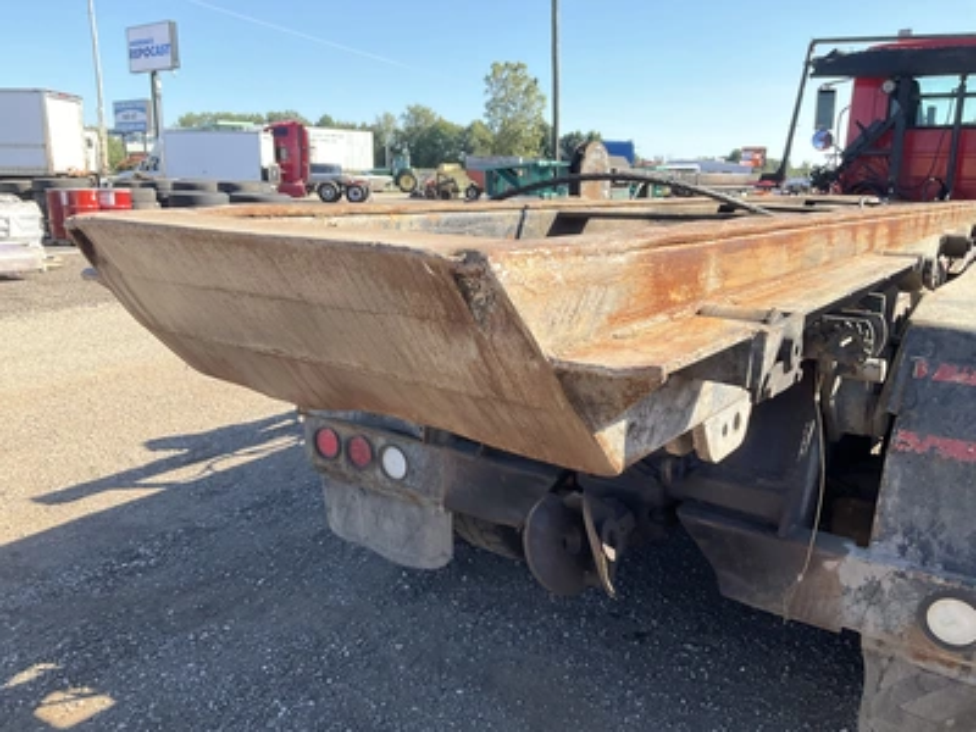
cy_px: 366
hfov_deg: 61.7
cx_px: 488
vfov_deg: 48.2
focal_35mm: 29
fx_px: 818
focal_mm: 3
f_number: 1.8
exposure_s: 1/650
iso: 25
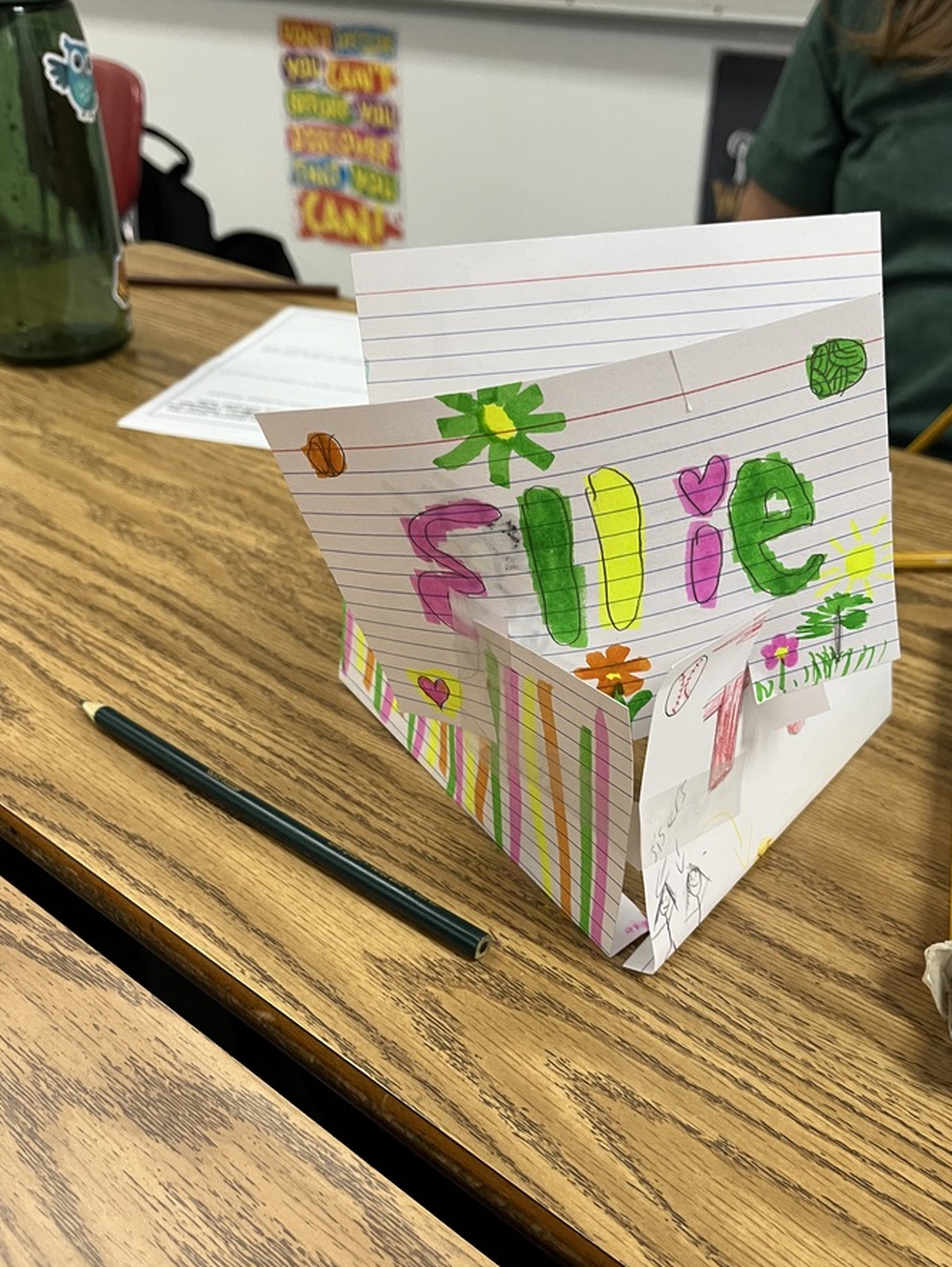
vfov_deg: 59.9
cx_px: 545
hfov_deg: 46.7
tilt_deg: -30.8
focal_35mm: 30
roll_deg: -1.6
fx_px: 1099
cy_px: 599
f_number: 1.6
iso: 160
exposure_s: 1/60
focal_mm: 5.1
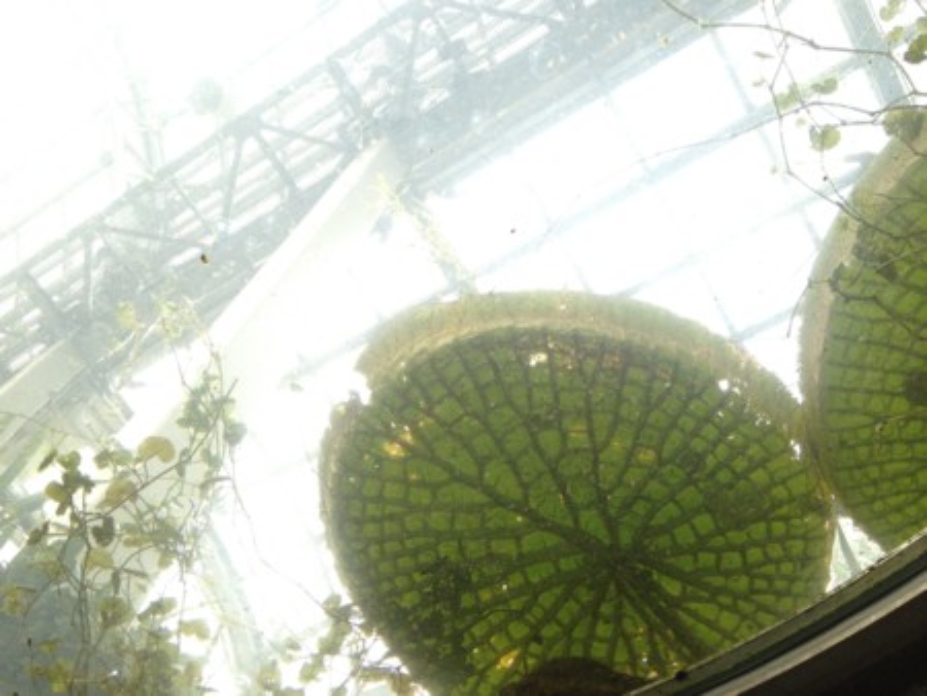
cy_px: 348
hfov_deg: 52.6
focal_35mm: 35
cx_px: 464
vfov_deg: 40.7
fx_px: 938
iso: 80
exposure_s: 1/120
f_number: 2.4
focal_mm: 4.28
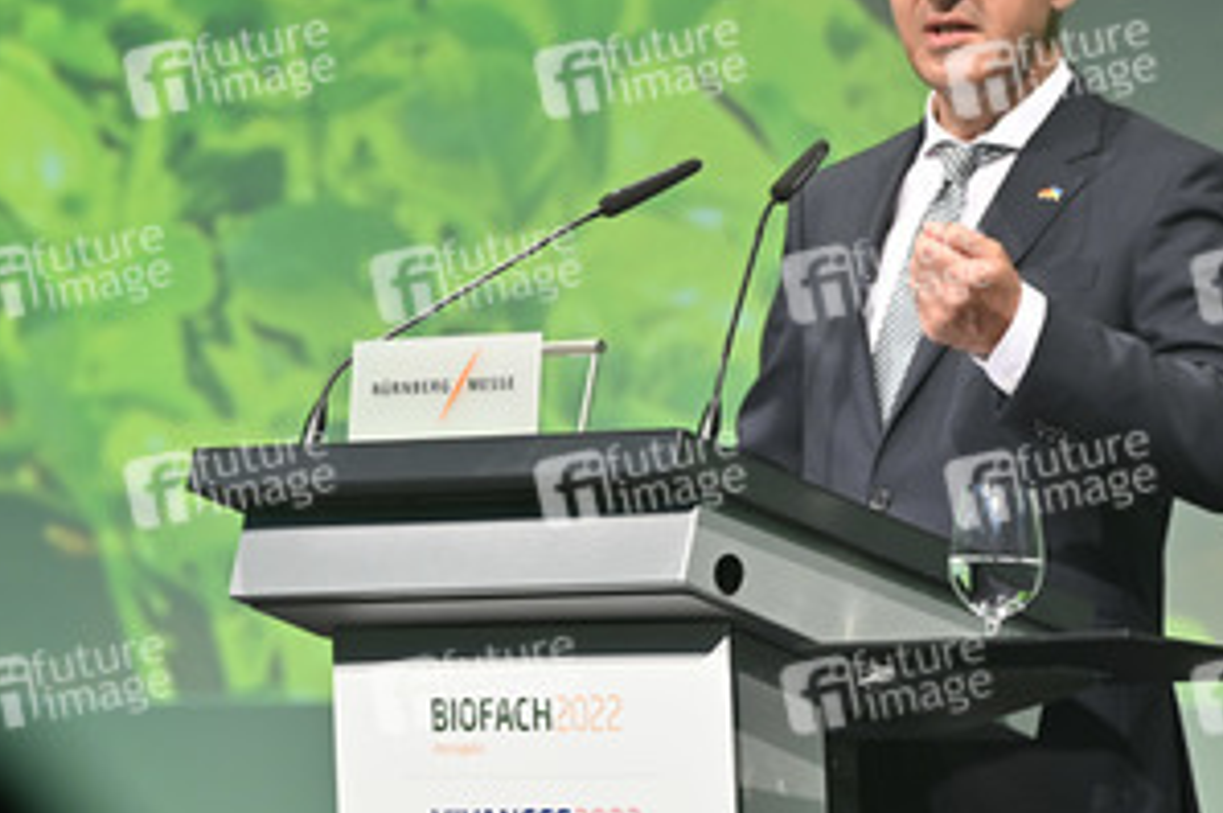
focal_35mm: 257
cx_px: 531
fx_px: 8721
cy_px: 378
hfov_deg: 8.0
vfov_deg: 5.3
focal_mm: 170
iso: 800
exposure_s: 1/250
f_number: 2.8
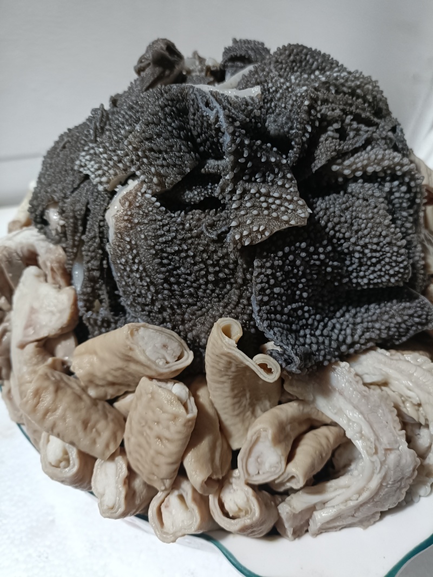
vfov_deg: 69.4
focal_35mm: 25
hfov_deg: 54.9
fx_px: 417
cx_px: 216
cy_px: 288
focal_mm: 4.7
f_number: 1.7
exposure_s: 1/50
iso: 1154
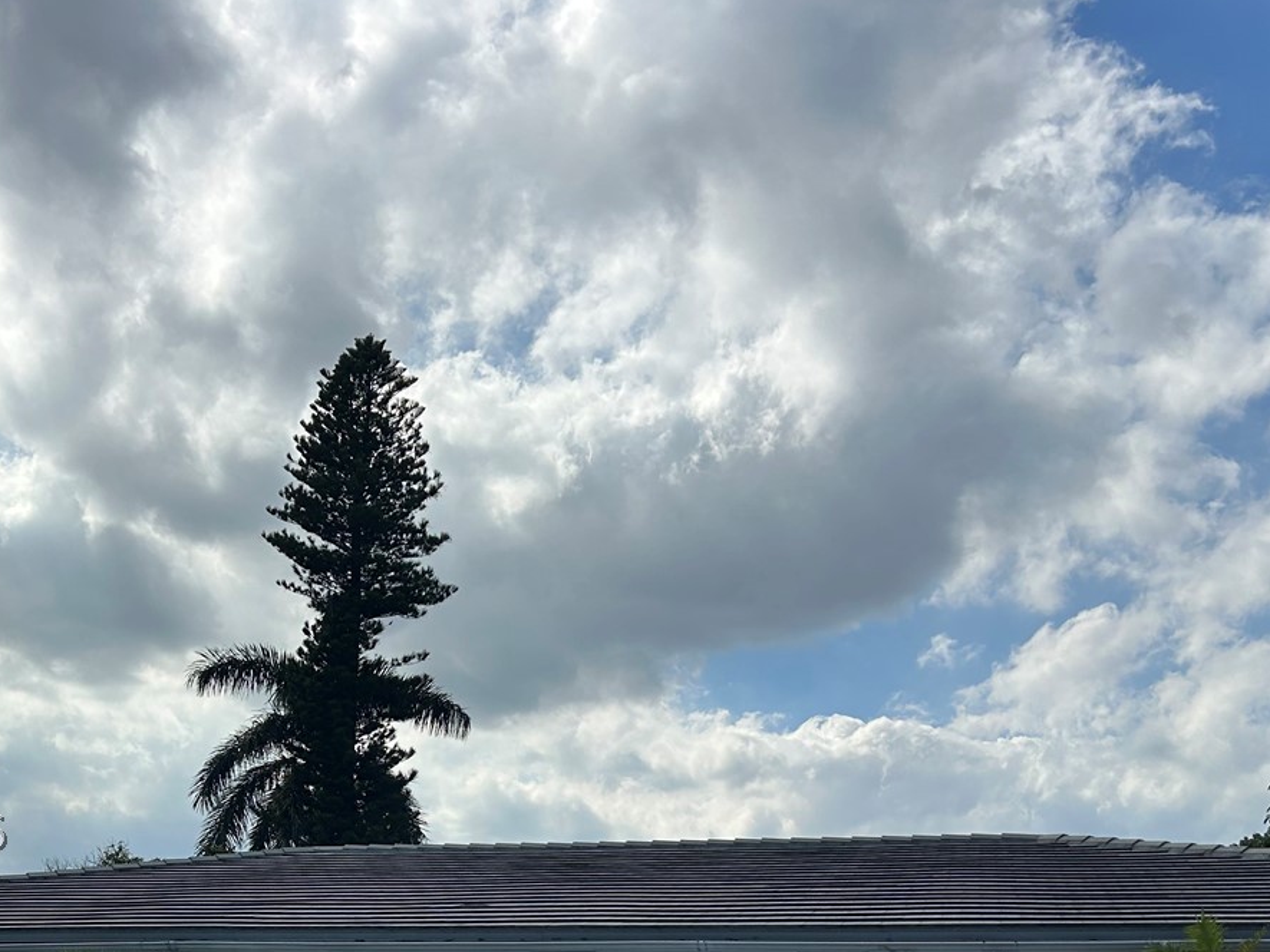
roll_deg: -1.0
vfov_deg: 29.8
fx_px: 1725
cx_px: 446
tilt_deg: +8.8
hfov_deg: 40.0
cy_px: 832
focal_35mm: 47
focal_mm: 5.7
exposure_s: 1/12658
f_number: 1.5
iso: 50
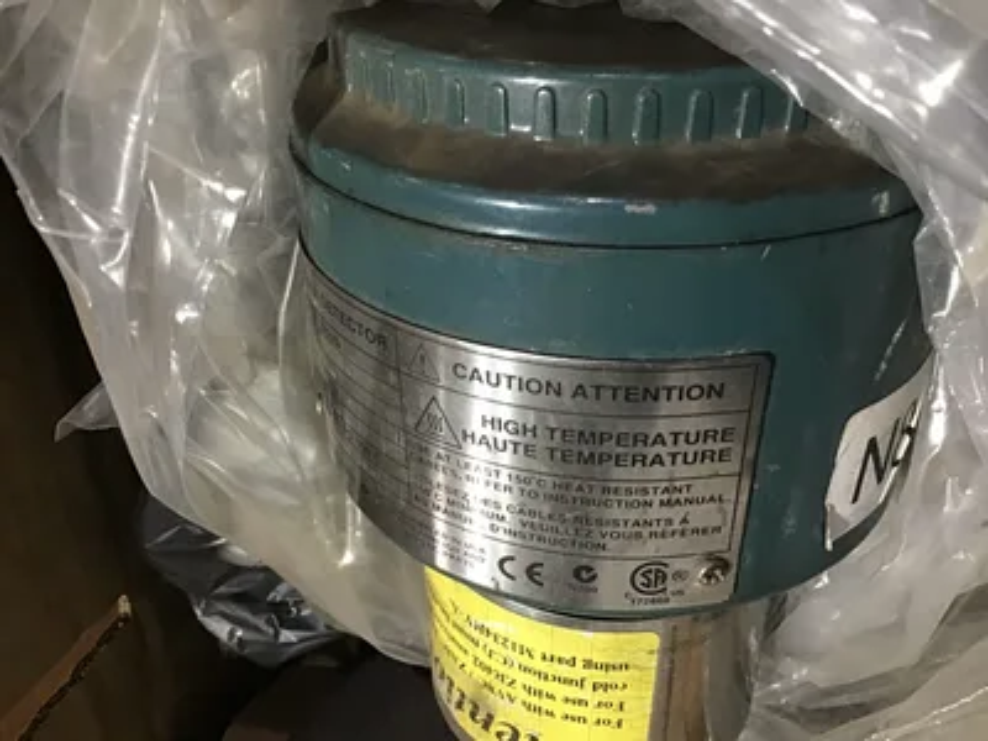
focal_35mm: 31
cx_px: 494
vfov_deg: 45.4
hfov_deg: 58.4
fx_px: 885
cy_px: 370
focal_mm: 3.3
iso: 200
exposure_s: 1/17
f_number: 2.4
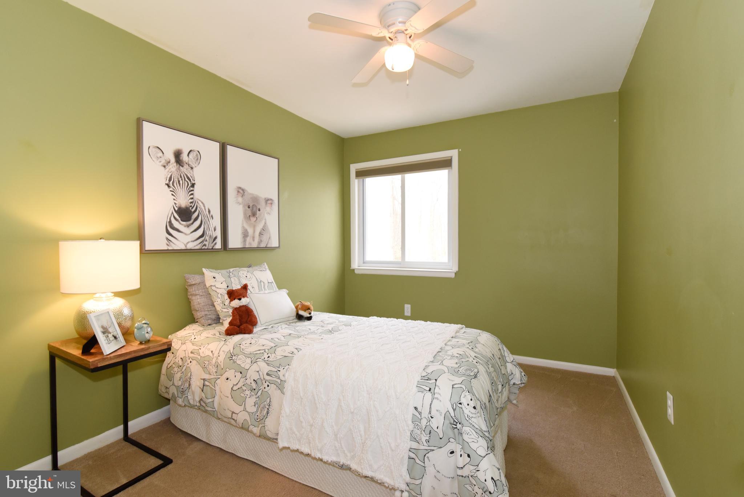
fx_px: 331
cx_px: 372
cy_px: 248
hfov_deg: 96.7
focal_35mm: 16
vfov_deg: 73.8
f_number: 7.1
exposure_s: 1/80
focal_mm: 16
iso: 2000
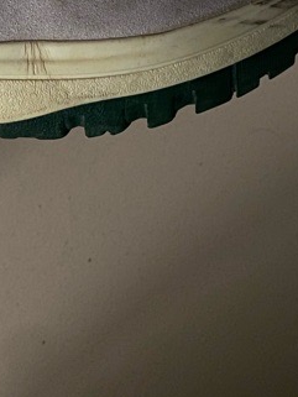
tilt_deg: -74.4
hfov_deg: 16.9
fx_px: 929
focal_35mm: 81
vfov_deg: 22.5
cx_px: -121
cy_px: -57
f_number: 1.8
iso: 320
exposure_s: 1/60
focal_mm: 4.25
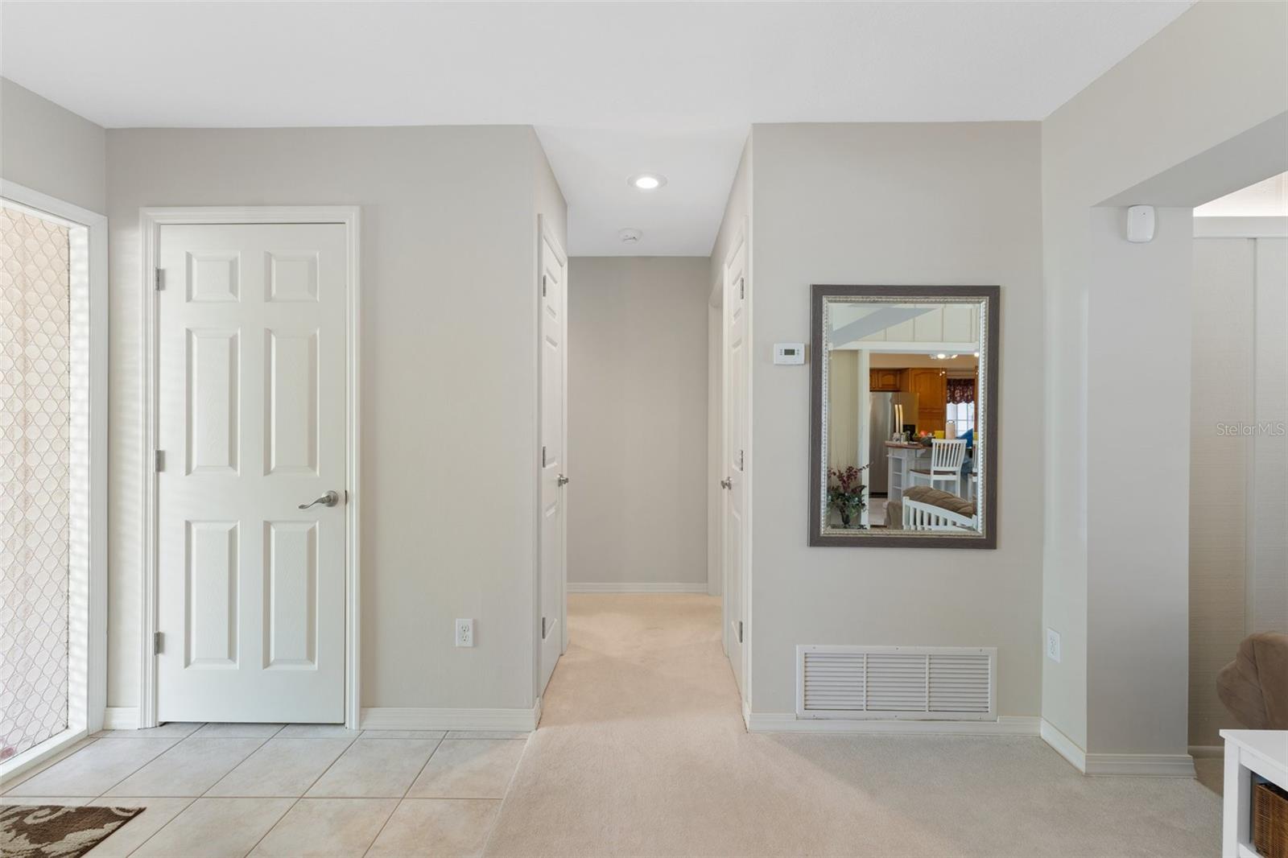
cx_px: 644
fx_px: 537
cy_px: 429
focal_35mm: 15
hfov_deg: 100.4
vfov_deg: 77.3
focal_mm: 10
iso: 200
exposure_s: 1/2
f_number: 8
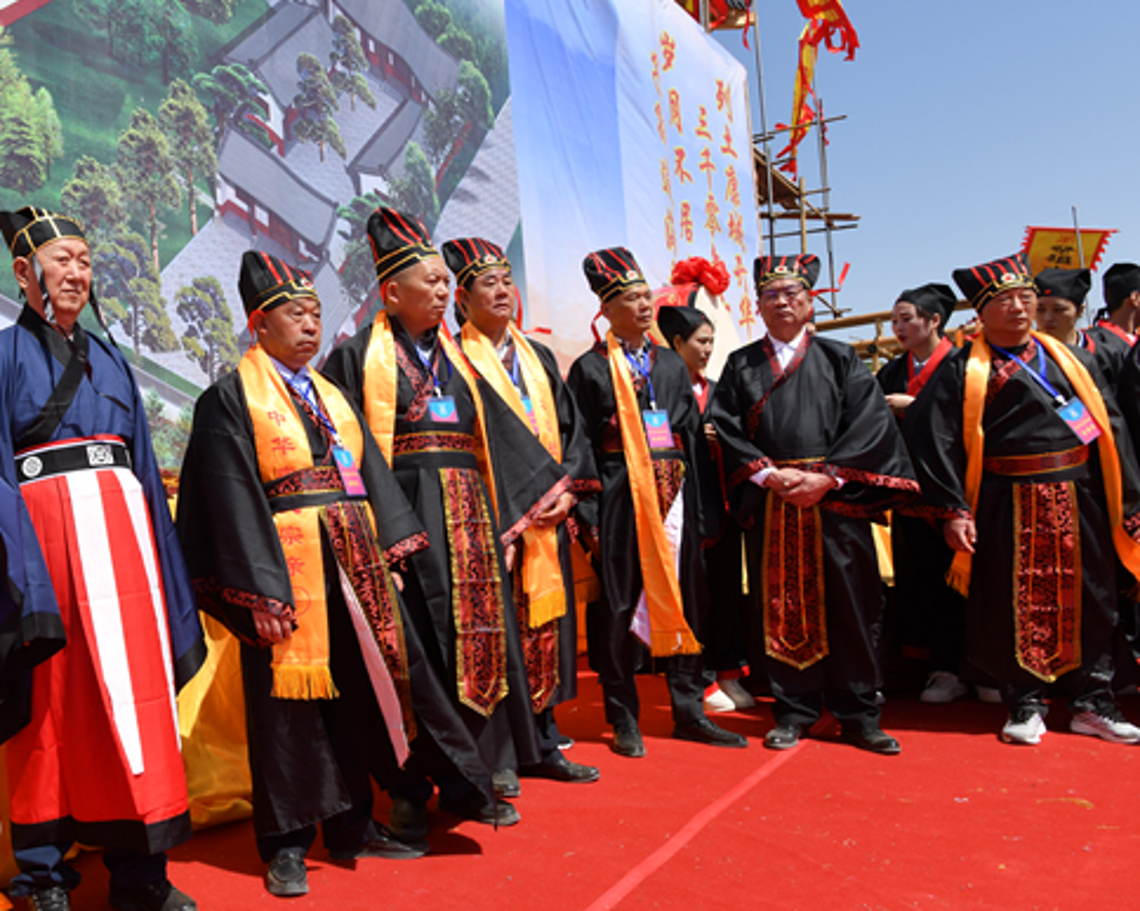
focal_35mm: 31
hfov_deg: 54.3
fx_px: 1046
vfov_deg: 47.1
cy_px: 446
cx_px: 271
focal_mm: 20
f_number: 9
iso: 125
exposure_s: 1/320
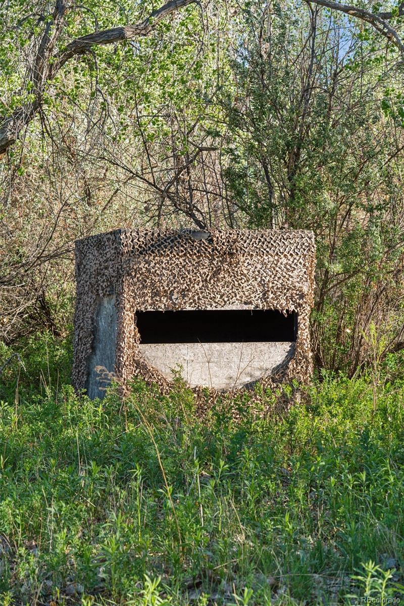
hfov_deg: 18.4
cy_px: 303
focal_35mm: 74
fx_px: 1246
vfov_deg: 27.3
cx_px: 202
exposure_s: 1/400
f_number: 6.3
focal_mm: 74
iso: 400
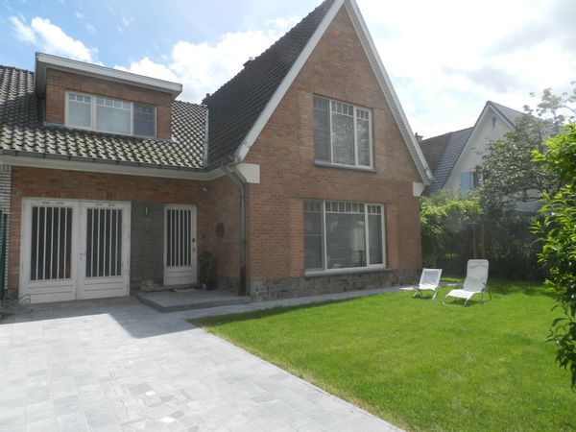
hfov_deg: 73.9
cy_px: 216
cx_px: 288
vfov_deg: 58.9
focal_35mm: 23
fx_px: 383
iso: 160
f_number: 4
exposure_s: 1/1000
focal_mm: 4
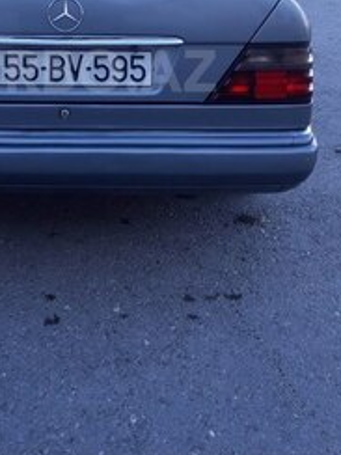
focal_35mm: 57
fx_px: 749
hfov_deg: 25.3
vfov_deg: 32.5
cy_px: 71
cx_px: 73
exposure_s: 1/226
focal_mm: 3.7
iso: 40
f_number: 1.9
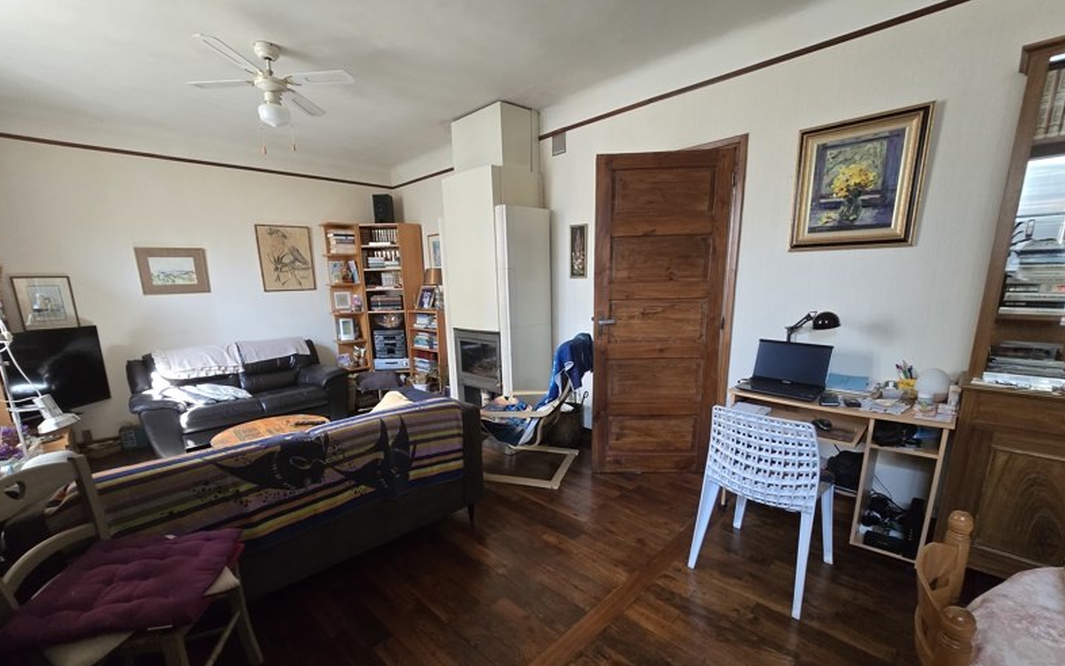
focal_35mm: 14
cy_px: 383
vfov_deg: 78.1
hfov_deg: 105.3
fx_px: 406
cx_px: 526
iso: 500
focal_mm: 2.2
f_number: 2.2
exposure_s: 1/50
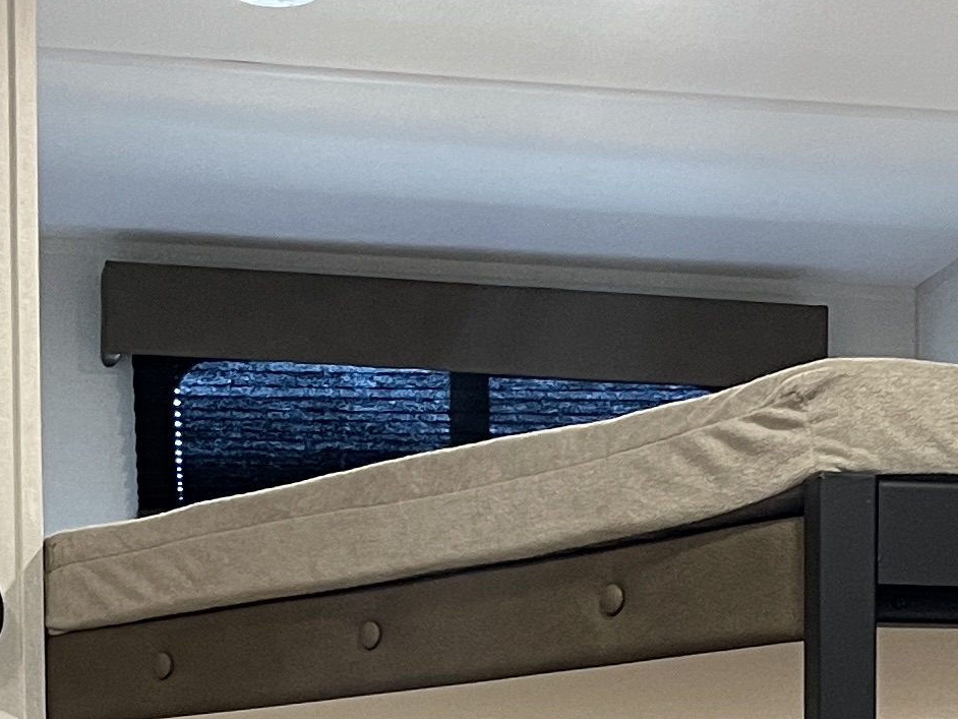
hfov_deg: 18.3
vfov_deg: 12.7
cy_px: 1272
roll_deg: -0.3
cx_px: 591
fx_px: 2962
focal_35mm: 107
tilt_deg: -4.6
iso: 250
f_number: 1.6
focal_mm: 5.1
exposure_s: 1/60
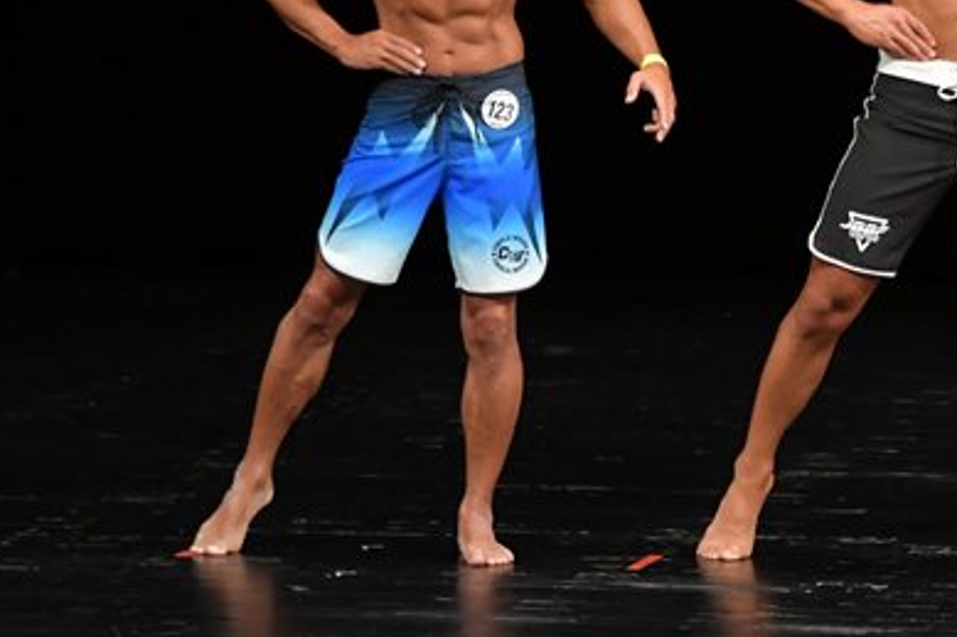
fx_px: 11904
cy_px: 116
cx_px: 877
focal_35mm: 448
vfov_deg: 3.1
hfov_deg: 4.6
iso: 3200
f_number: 5.6
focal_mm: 150
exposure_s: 1/400
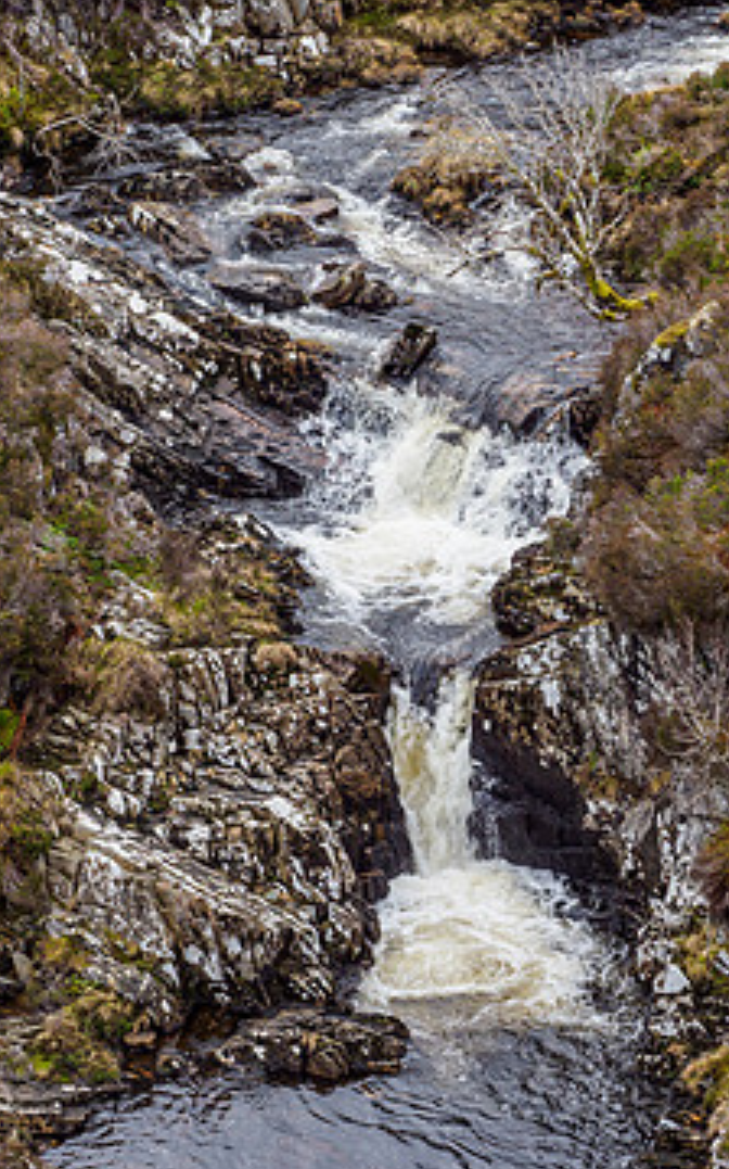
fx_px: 6938
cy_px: 541
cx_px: 500
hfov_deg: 6.0
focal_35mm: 218
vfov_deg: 9.6
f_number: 7.1
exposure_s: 1/60
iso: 200
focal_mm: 82
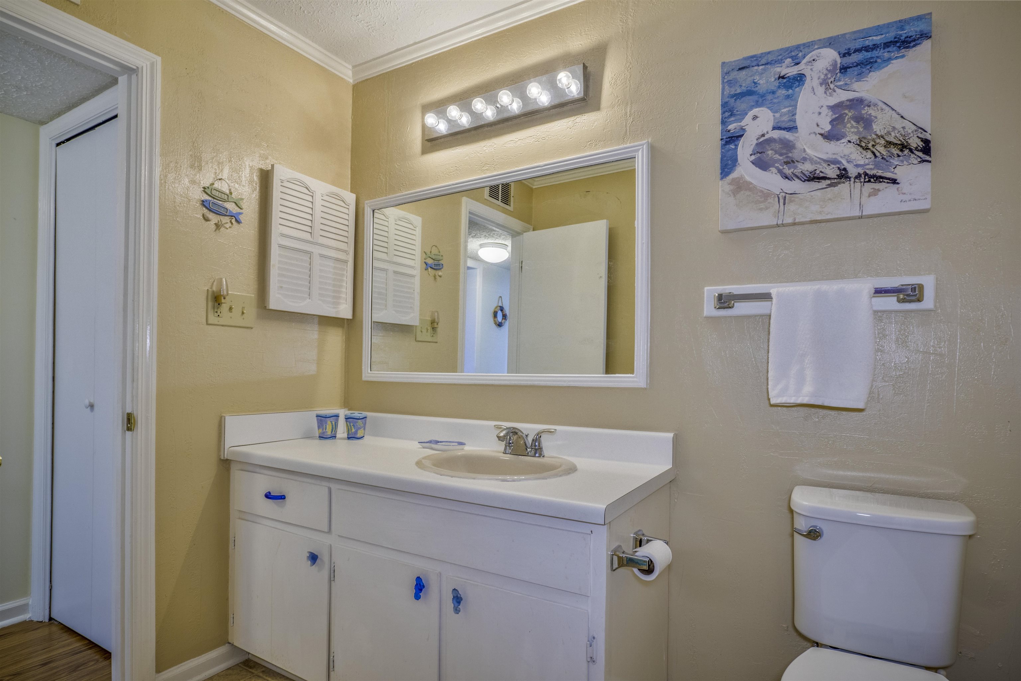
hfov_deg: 90.0
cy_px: 340
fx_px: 510
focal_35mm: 18
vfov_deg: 67.4
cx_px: 510
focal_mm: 12
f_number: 5
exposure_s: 1/8
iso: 500
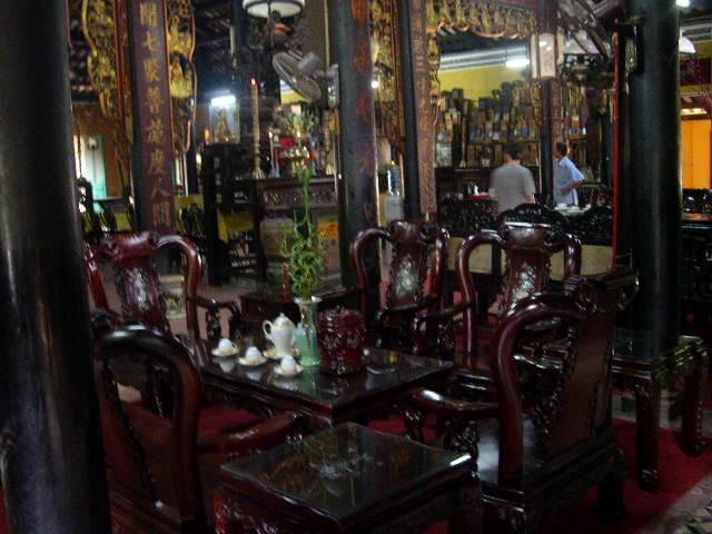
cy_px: 267
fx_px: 782
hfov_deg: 49.0
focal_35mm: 38
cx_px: 356
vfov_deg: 37.7
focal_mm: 8
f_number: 2.8
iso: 400
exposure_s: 1/8
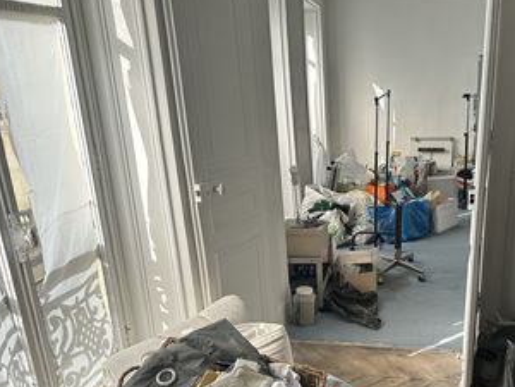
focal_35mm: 36
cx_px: 367
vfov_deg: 38.8
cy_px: 280
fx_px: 536
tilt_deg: -21.6
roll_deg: +1.2
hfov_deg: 49.9
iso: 80
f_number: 1.78
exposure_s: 1/1289
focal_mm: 6.86
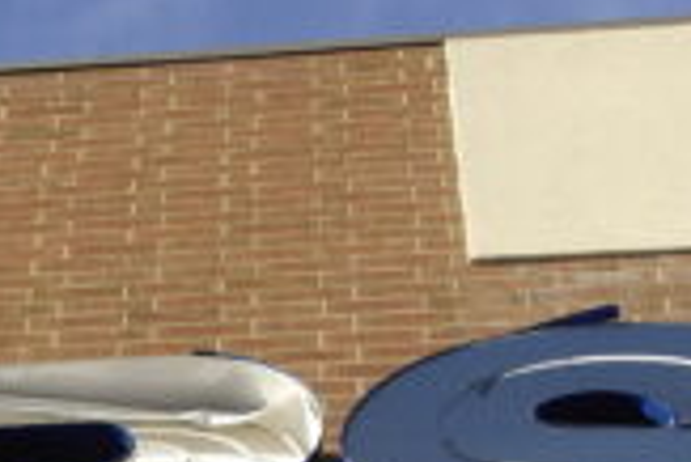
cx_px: -242
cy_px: 831
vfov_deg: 9.3
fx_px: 2709
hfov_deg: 13.9
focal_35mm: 141
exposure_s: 1/250
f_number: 6.3
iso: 100
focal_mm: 20
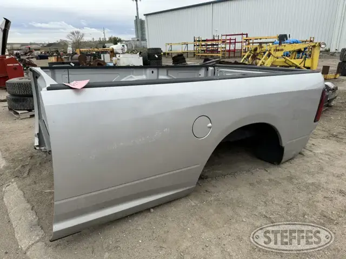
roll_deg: +4.3
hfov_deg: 71.6
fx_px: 240
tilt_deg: -17.1
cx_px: 173
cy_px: 130
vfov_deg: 56.8
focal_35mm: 24
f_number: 1.78
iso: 80
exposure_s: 1/1425
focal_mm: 6.86
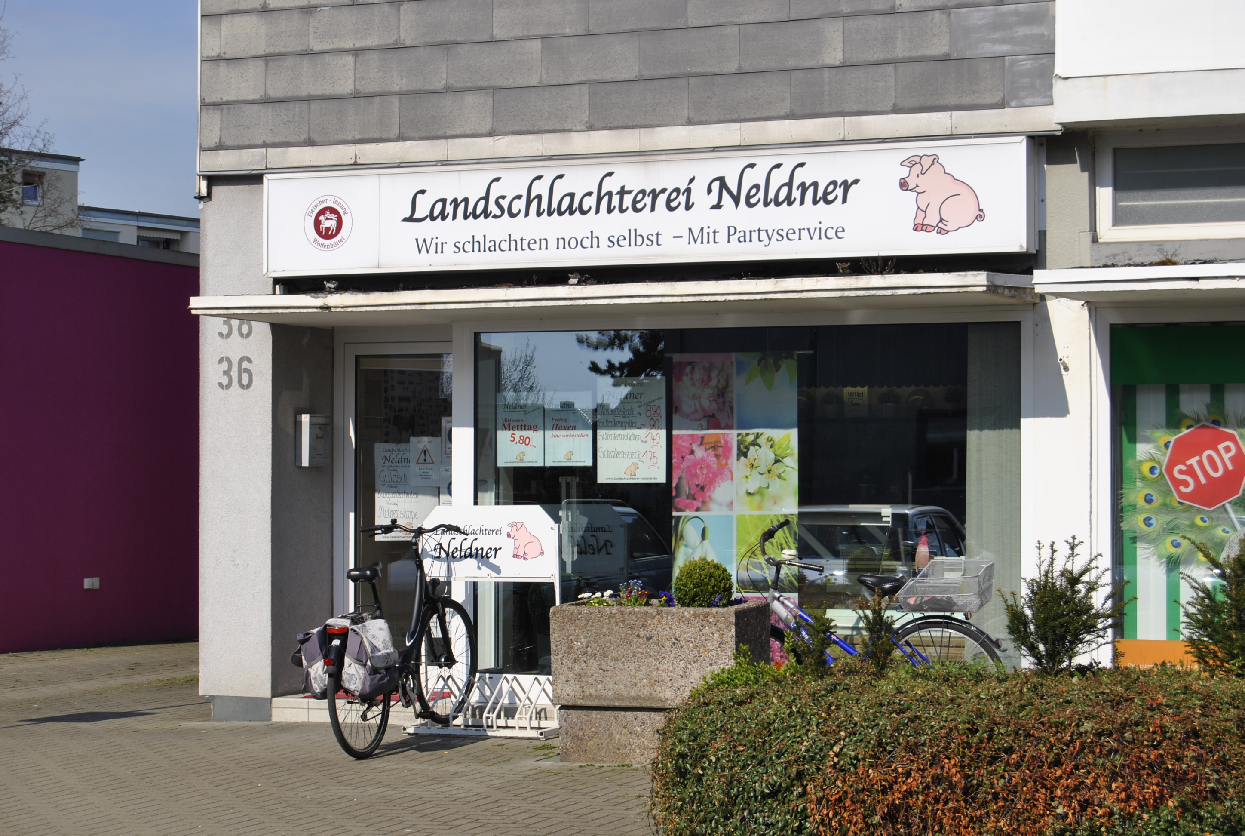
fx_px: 2703
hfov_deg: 25.9
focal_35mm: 78
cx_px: 622
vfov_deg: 17.6
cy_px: 418
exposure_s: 1/320
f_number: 9
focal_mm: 52
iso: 100
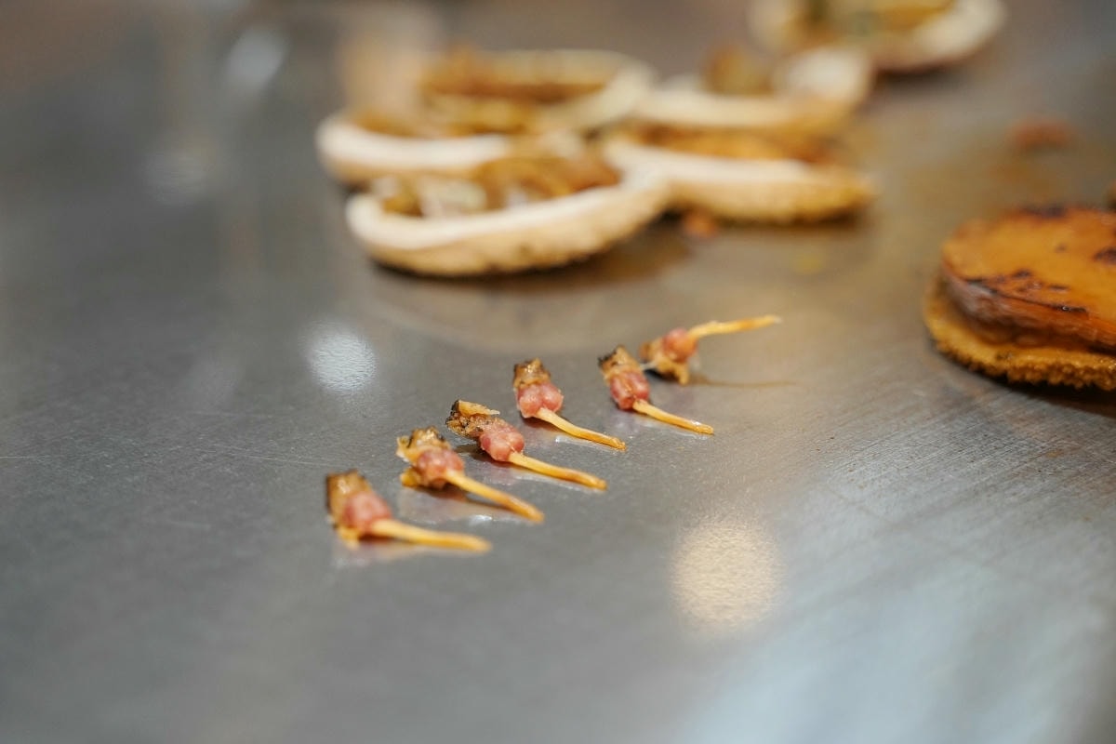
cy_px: 372
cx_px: 558
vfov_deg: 18.2
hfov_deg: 27.0
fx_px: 2325
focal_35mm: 75
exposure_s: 1/80
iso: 1600
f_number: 4
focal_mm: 75
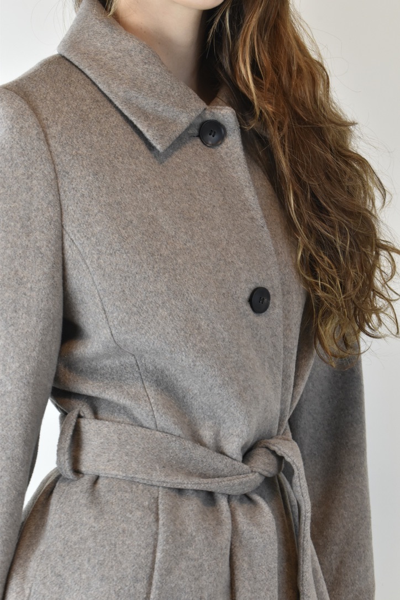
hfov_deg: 18.2
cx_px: 200
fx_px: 1250
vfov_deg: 27.0
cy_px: 300
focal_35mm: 75
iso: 1000
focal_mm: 50
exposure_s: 1/30
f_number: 13
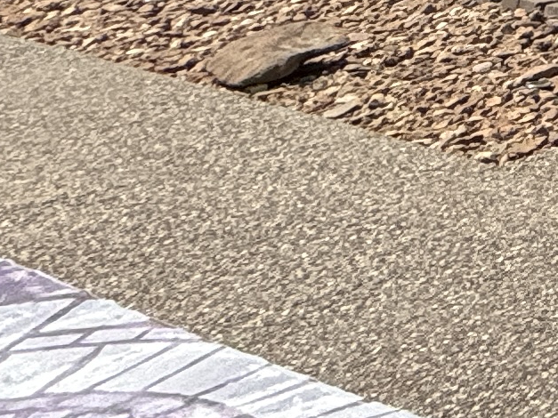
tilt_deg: +11.8
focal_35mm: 90
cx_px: 1758
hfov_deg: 10.9
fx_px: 1450
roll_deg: -1.5
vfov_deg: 12.3
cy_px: -638
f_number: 2.2
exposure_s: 1/1259
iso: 64
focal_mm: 2.22
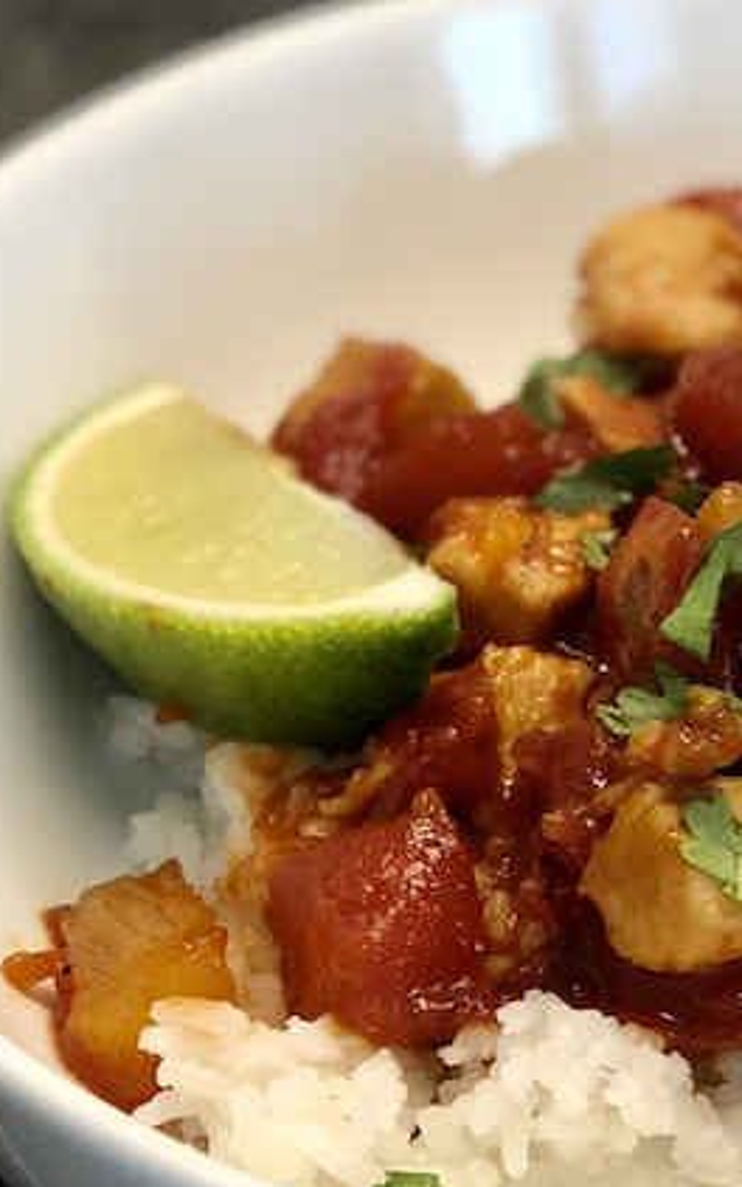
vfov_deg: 12.0
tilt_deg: -33.6
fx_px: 5626
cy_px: 345
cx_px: 801
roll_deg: -1.5
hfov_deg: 7.5
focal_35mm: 174
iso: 40
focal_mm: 6
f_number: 2.4
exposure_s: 1/60
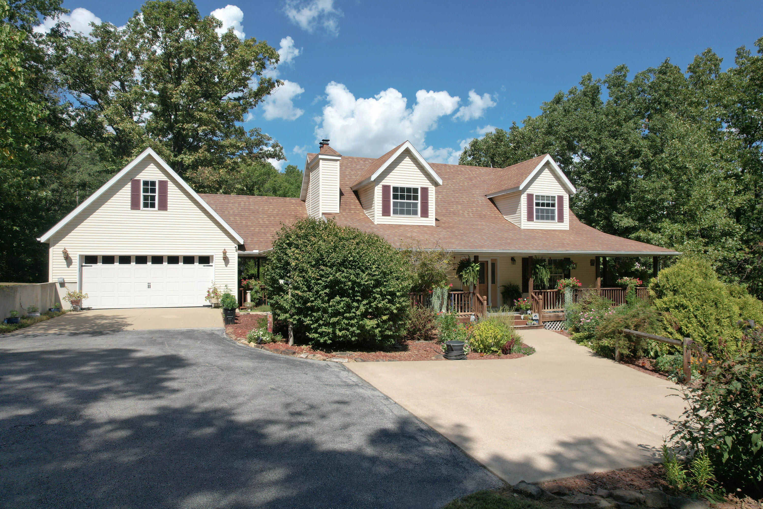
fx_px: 466
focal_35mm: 22
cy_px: 254
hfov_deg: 78.6
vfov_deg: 57.2
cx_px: 382
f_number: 2.8
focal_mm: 8.38
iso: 100
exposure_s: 1/500
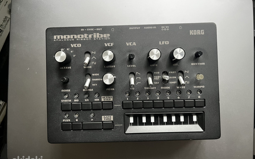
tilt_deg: -88.2
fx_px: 195
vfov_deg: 44.5
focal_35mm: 28
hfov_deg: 66.5
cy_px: 78
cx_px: 129
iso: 320
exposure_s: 1/60
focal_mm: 5.1
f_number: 1.6
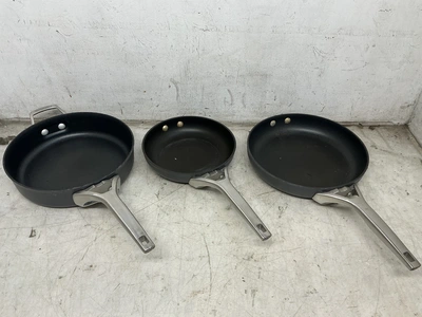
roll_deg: -2.4
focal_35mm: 28
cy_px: 158
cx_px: 211
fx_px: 341
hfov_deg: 63.4
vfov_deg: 49.7
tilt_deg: -40.2
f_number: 1.8
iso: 40
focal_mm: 3
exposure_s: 1/120
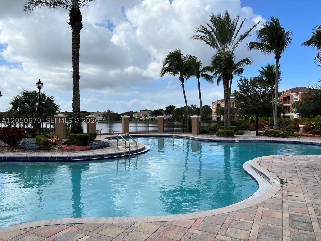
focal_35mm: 26
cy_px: 120
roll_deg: -0.1
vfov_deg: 53.1
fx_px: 241
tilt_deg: -0.9
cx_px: 160
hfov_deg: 67.3
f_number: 1.5
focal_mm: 5.7
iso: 50
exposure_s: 1/5882
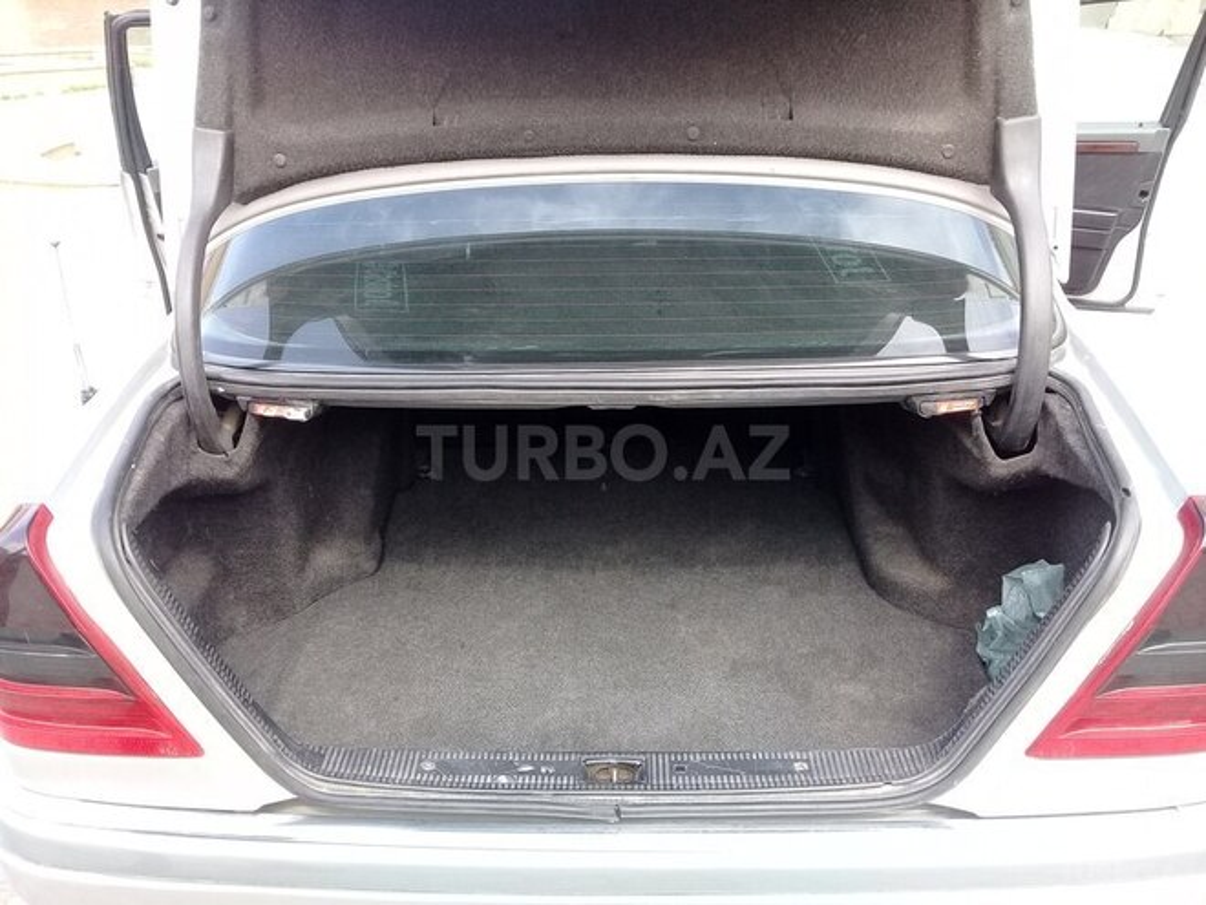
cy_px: 452
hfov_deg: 58.4
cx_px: 603
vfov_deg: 45.4
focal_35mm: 31
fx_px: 1080
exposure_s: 1/108
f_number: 2.2
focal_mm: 3.3
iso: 64
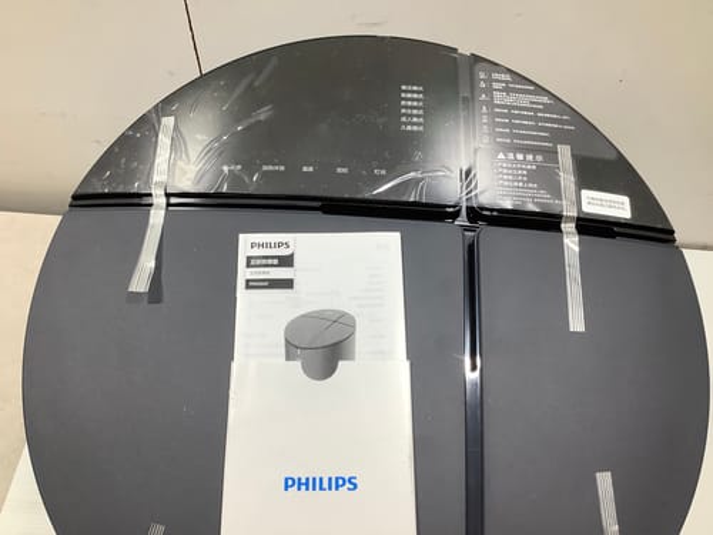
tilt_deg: -57.2
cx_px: 356
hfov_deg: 58.4
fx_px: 639
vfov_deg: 45.4
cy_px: 268
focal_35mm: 31
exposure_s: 1/100
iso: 64
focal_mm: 3.3
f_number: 2.4
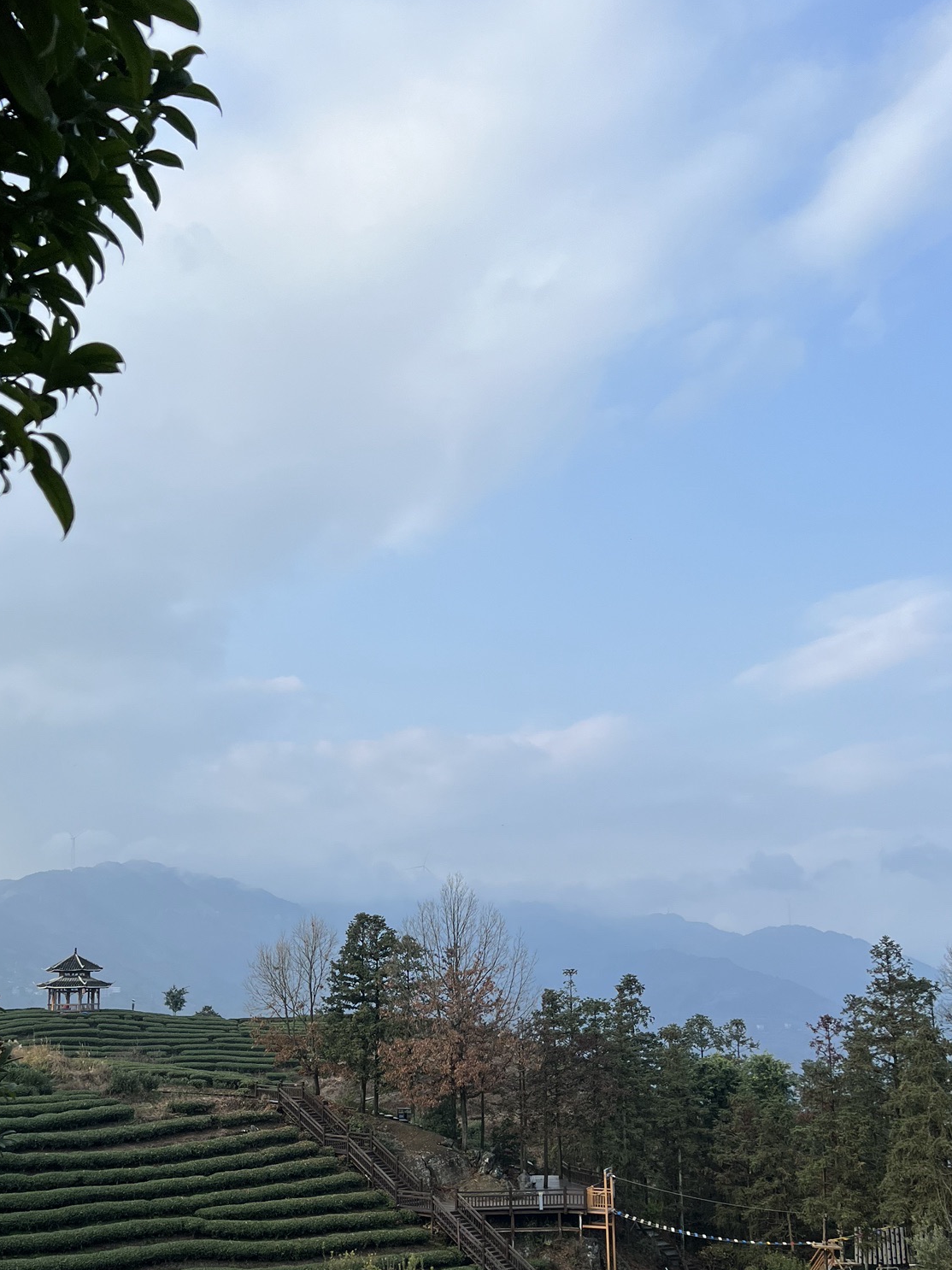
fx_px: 1284
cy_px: 833
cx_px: 370
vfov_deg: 51.8
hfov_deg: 40.5
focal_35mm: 35
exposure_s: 1/2165
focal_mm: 5.7
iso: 50
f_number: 1.5
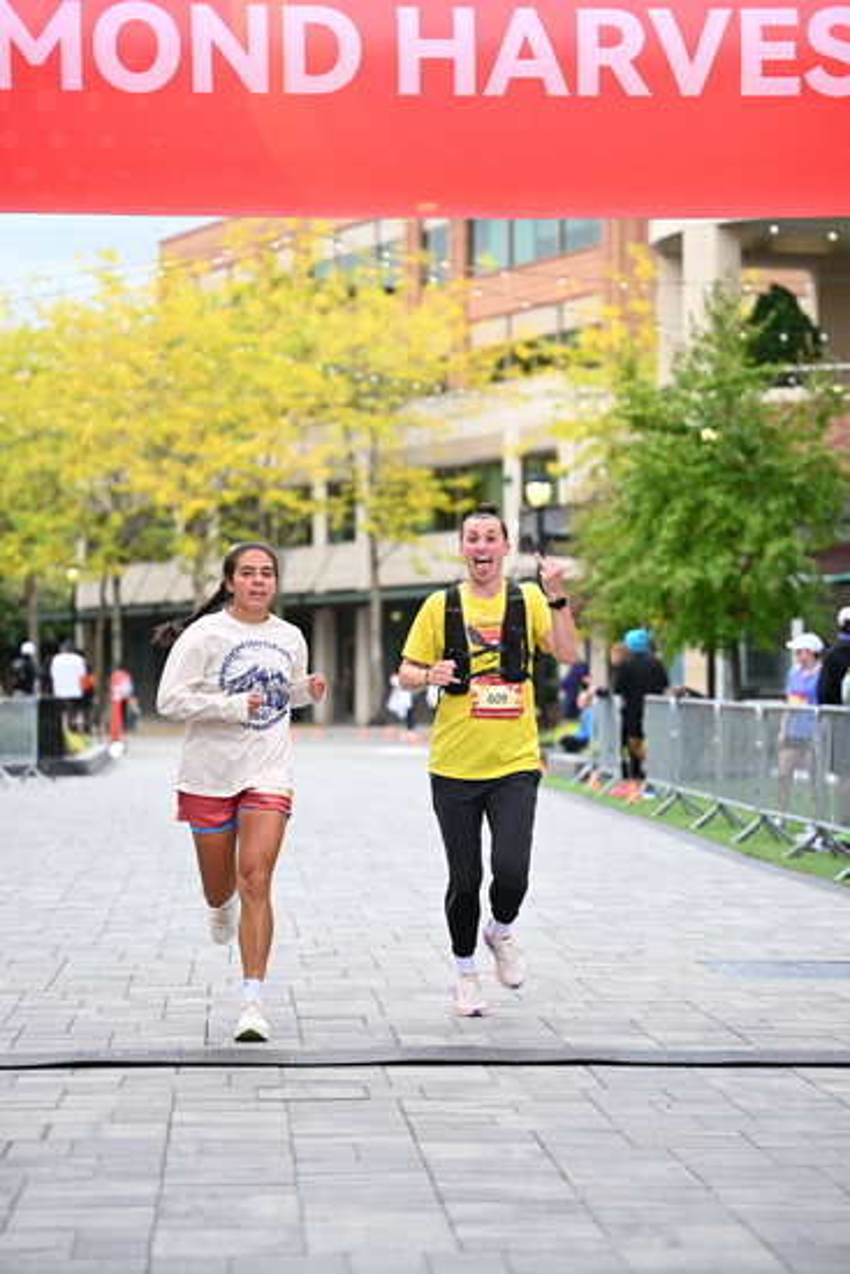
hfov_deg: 15.0
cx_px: 425
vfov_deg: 22.4
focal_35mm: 91
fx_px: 3221
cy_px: 637
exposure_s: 1/2000
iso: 640
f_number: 2.8
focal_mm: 91
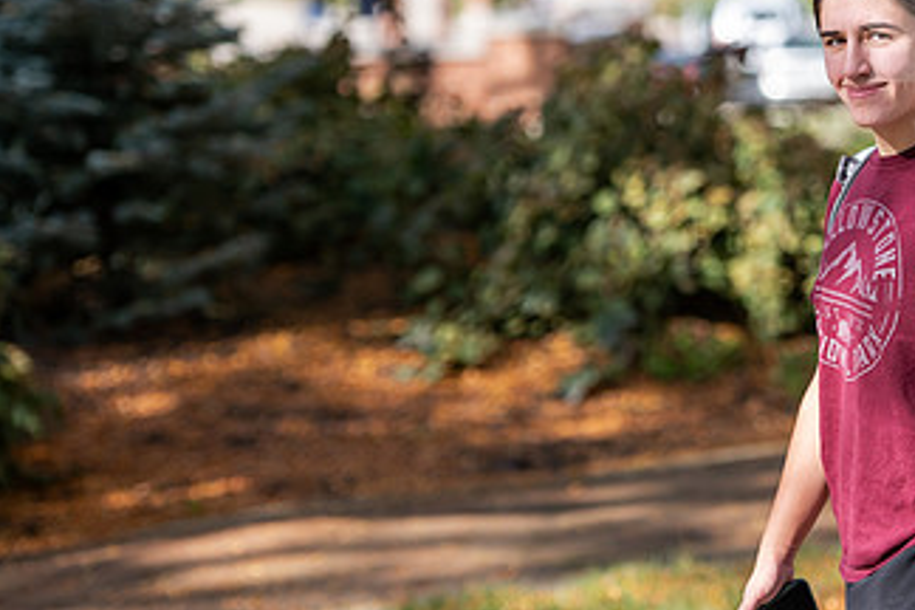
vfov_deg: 7.0
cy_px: 188
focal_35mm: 197
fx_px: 5007
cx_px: 785
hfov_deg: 10.4
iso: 100
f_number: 3.2
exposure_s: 1/500
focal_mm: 110
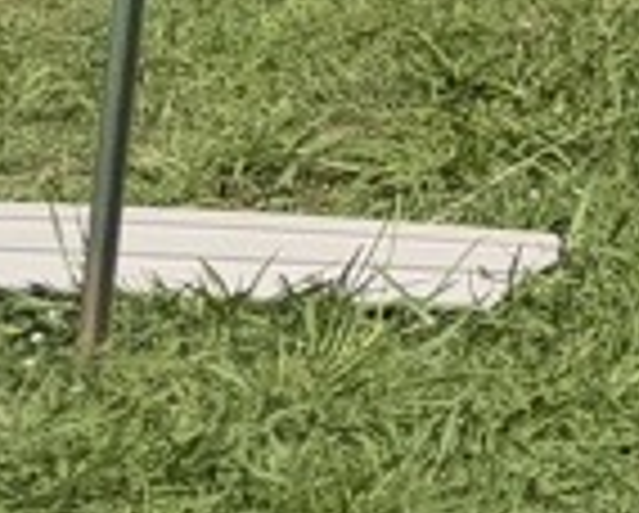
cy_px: -1454
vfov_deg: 6.5
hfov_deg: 8.2
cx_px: 1930
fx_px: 3750
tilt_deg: +8.5
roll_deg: +1.9
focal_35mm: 198
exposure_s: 1/3759
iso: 80
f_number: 1.78
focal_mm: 6.76
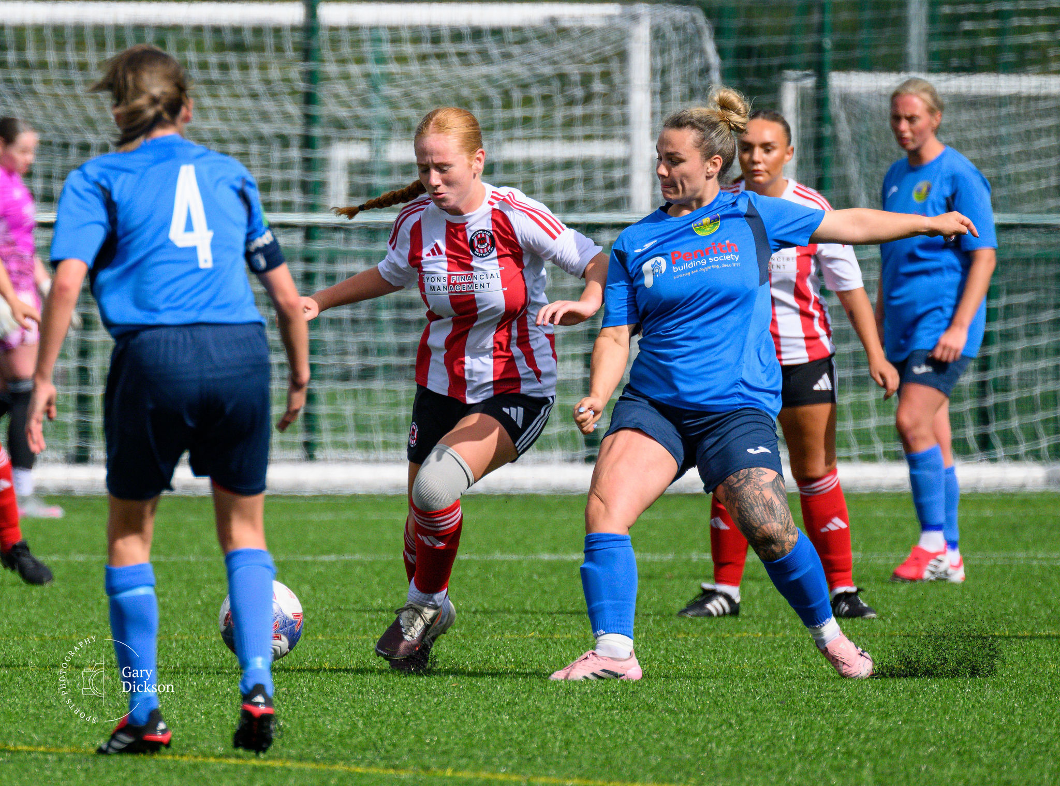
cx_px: 376
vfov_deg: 1.9
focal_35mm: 759
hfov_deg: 2.6
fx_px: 23161
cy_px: 190
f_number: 5.6
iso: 720
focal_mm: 400
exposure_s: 1/5000
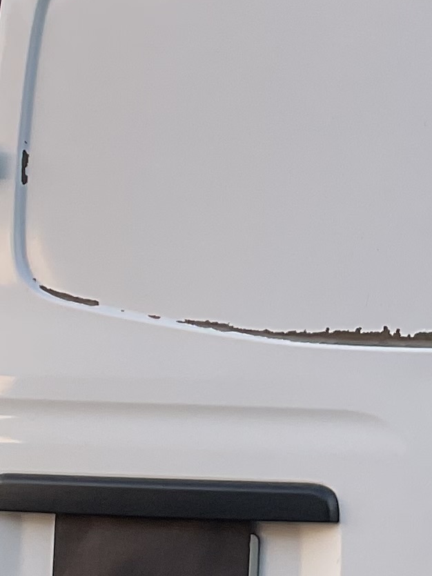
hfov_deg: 10.4
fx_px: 2330
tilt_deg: +0.0
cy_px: 185
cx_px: 530
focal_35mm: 140
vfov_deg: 14.1
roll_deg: +2.6
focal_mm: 3
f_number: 1.8
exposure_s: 1/199
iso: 16
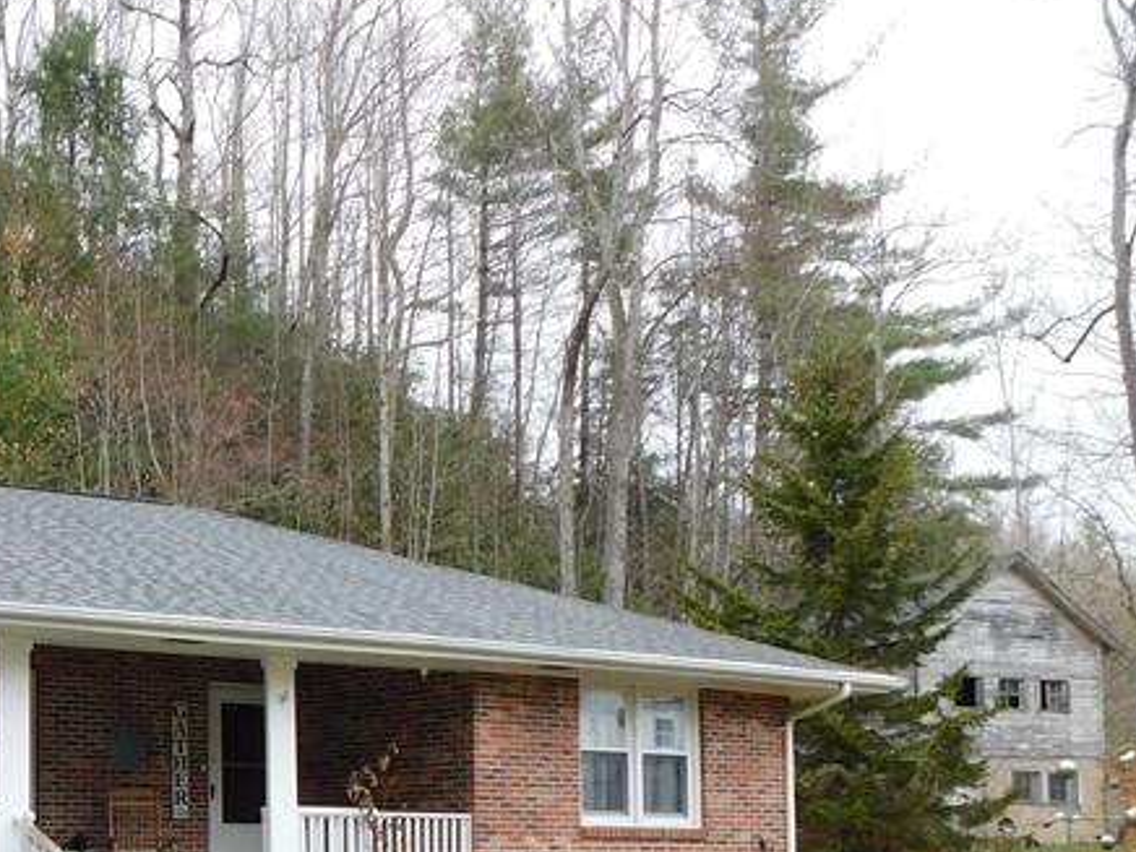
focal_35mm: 54
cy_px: 753
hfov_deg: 33.1
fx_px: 1772
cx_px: 52
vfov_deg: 26.2
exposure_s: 1/125
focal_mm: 4
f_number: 3
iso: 125
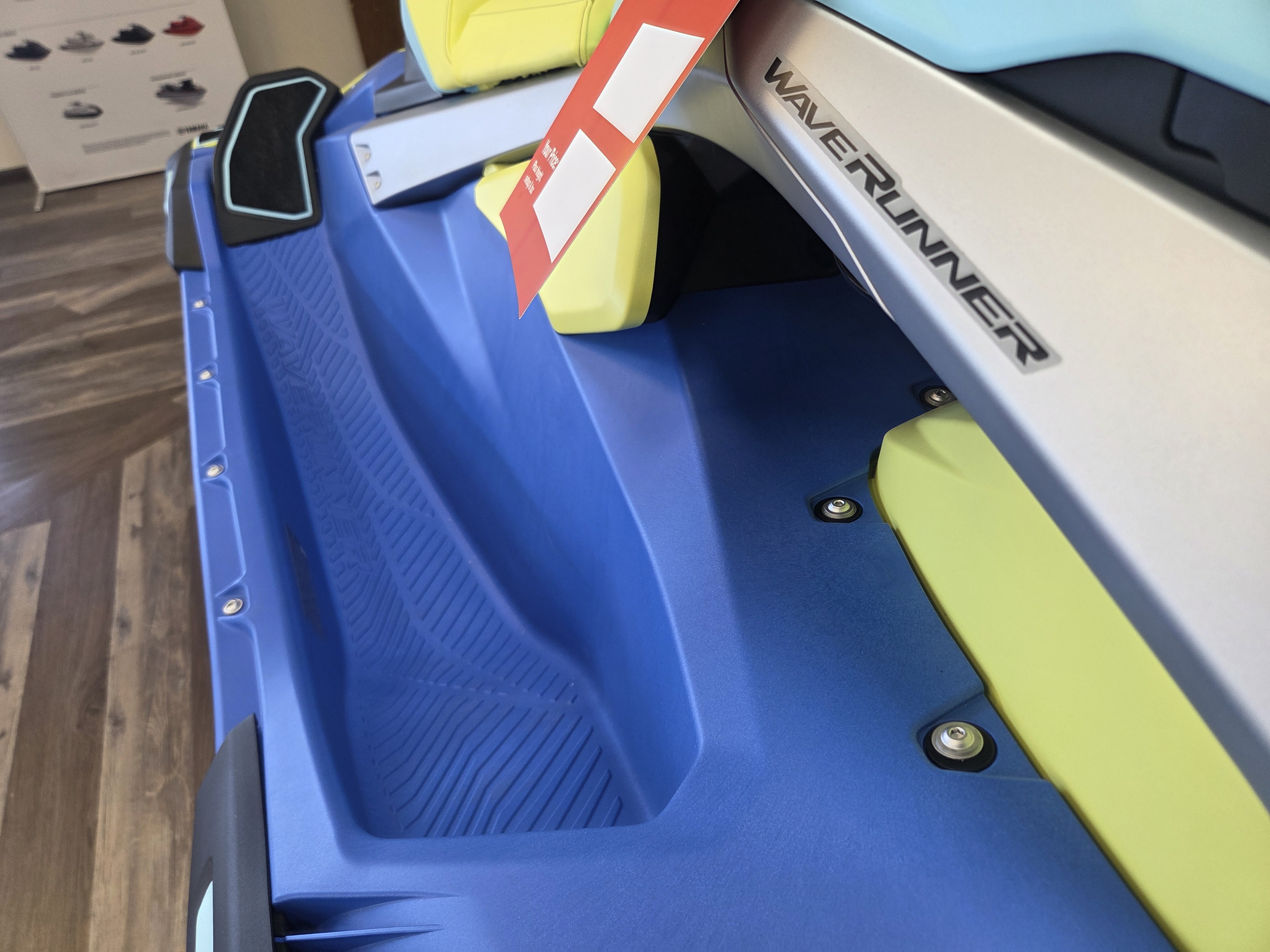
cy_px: 476
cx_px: 635
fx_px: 844
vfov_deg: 58.9
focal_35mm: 23
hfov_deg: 73.9
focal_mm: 5.4
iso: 100
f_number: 1.8
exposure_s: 1/120
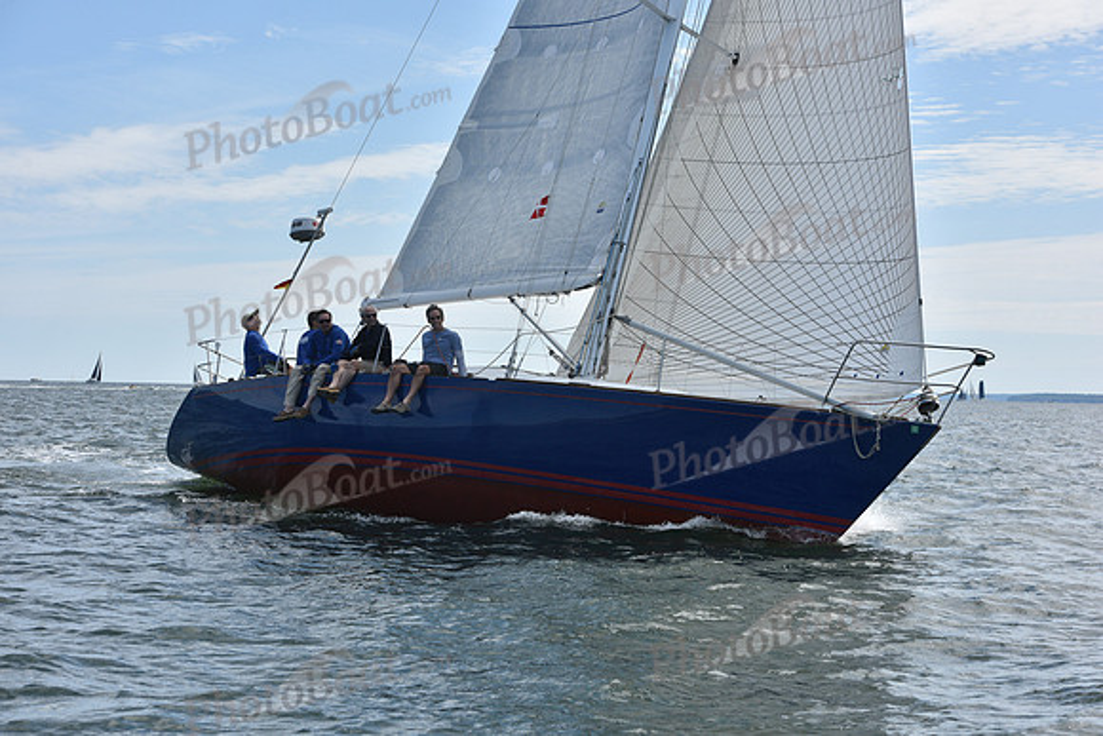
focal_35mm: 70
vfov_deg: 19.5
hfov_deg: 28.8
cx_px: 552
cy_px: 368
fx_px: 2145
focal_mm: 70
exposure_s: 1/1000
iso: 320
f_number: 9
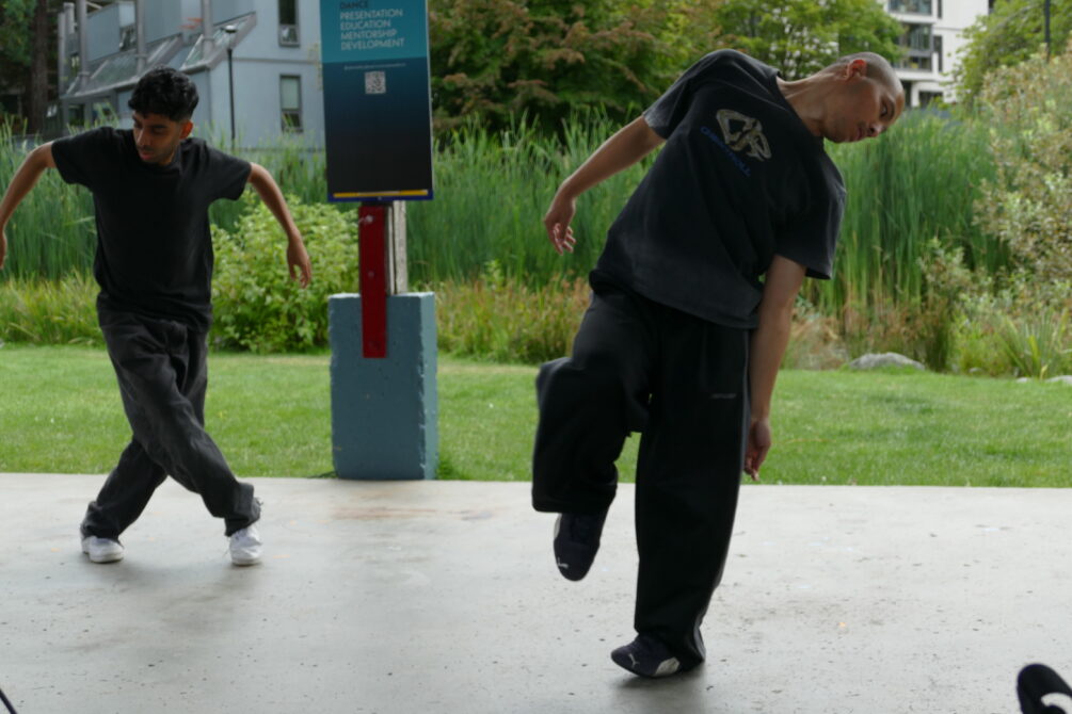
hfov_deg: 37.5
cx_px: 536
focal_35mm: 53
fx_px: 1578
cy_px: 357
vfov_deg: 25.5
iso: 125
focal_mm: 19.47
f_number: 4
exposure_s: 1/250
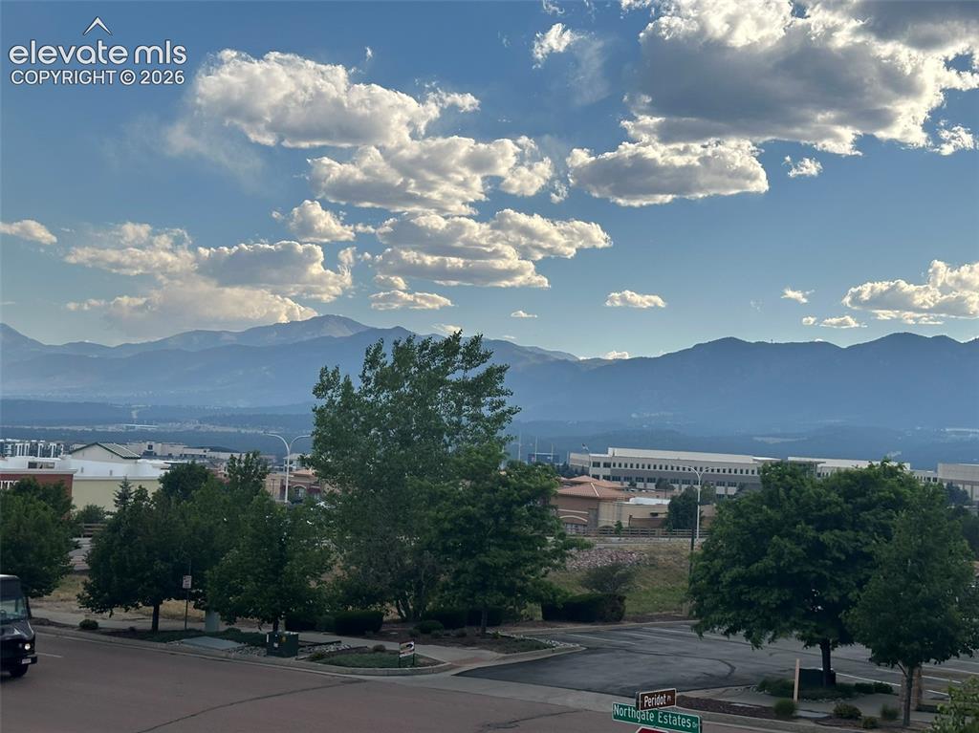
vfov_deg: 30.2
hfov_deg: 39.7
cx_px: 490
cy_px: 366
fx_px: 1357
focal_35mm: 48
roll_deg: -3.0
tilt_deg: +2.4
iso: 64
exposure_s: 1/3731
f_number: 1.78
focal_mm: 6.86
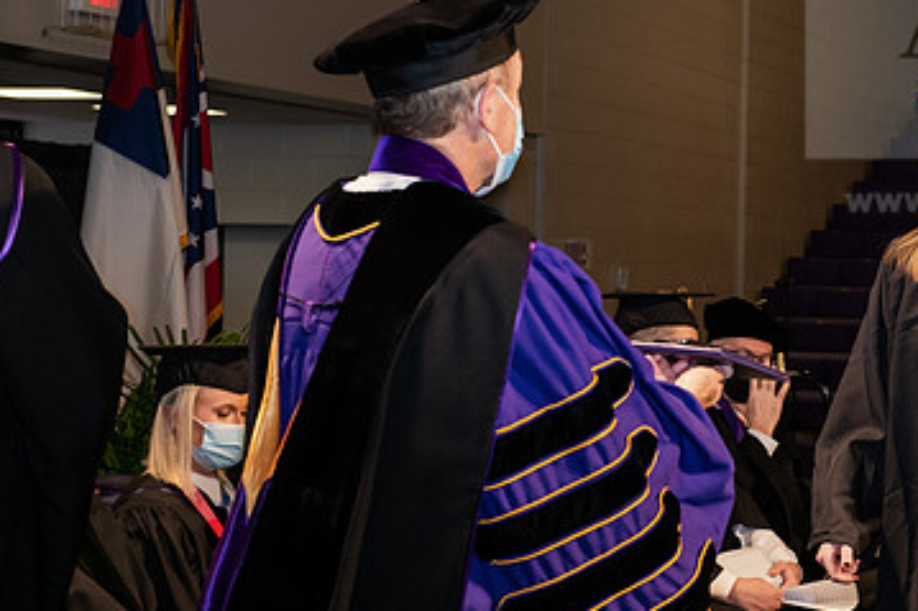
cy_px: 254
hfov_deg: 20.8
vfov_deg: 14.1
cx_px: 729
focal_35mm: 97
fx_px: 2472
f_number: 6.3
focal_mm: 60
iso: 1600
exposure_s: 1/200
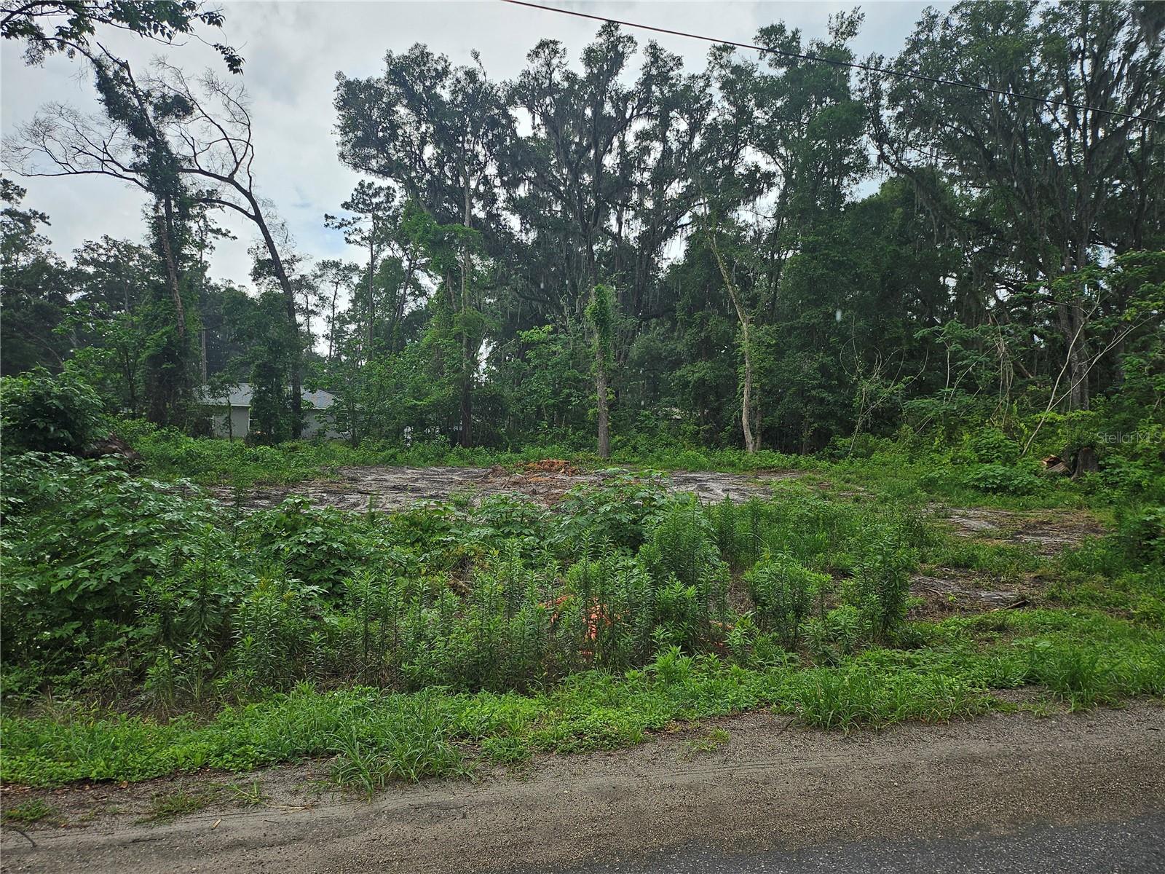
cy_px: 437
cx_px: 582
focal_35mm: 24
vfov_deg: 56.8
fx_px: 808
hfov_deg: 71.6
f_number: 1.8
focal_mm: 5
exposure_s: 1/1343
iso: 50
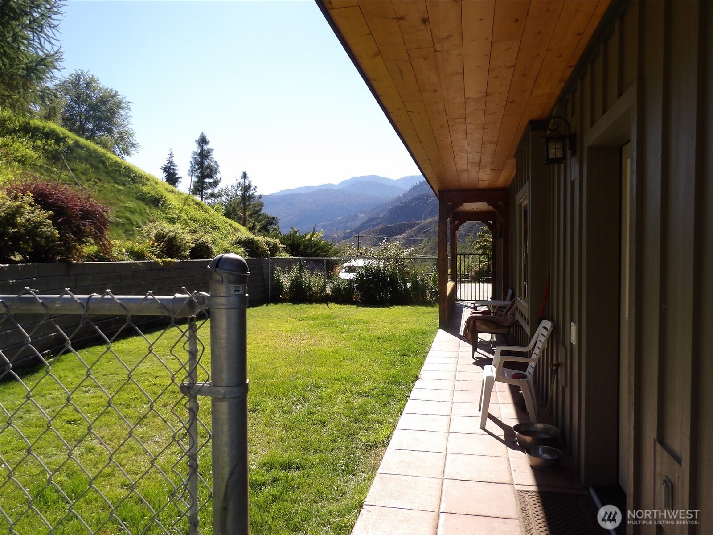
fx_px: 494
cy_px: 268
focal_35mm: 24
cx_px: 356
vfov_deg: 56.8
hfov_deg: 71.6
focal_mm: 4.3
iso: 100
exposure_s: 1/903
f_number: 3.2
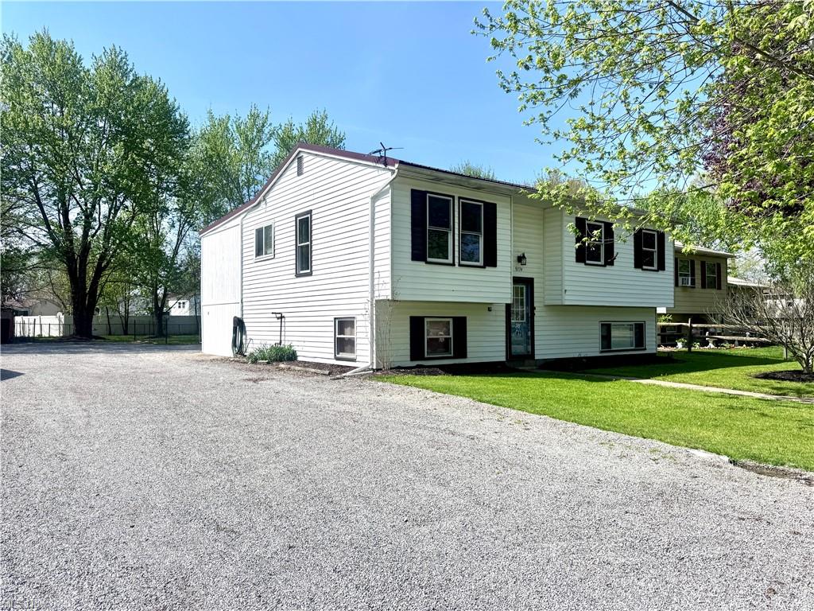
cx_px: 407
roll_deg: -0.1
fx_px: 564
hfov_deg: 71.6
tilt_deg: +2.3
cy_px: 306
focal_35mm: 24
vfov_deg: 56.8
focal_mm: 6.76
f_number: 1.78
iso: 80
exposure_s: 1/6410
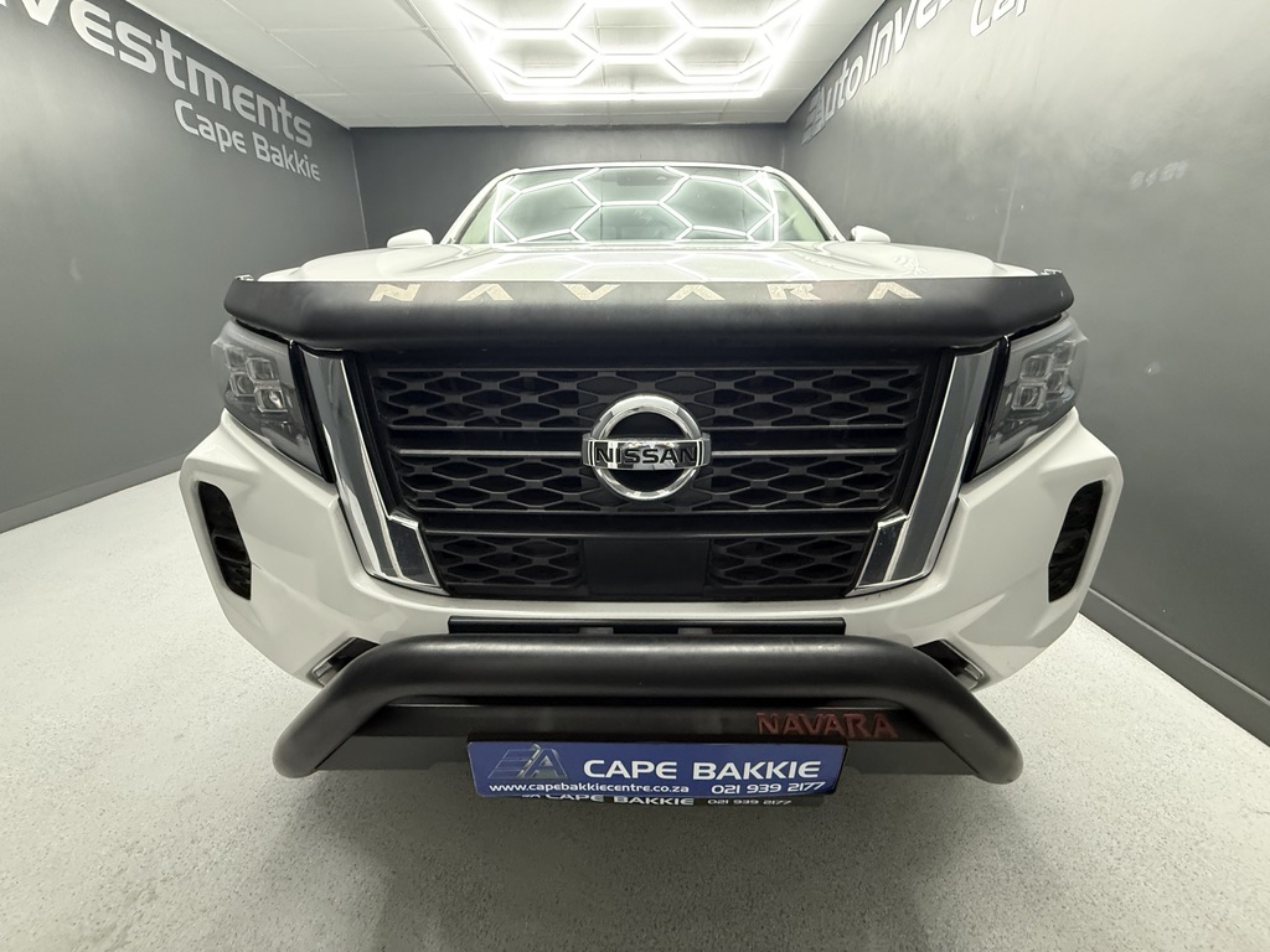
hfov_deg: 102.1
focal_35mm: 14
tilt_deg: -18.3
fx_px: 514
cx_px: 635
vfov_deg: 85.7
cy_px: 476
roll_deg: +0.4
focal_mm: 2.22
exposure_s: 1/50
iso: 640
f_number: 2.2
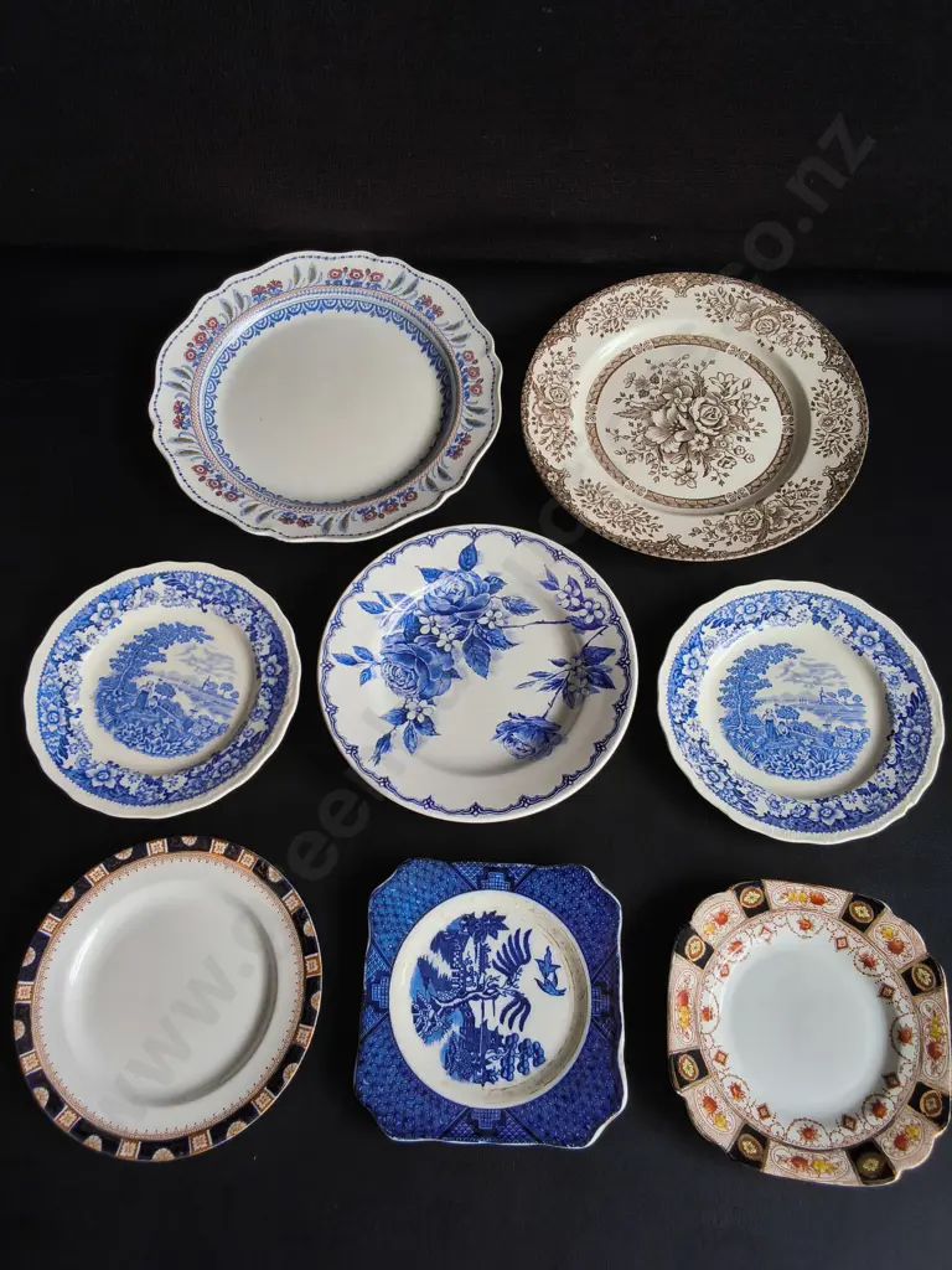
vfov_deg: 65.3
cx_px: 476
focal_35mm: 27
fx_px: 990
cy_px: 635
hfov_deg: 51.4
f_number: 2
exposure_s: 1/118
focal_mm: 2.87
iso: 32
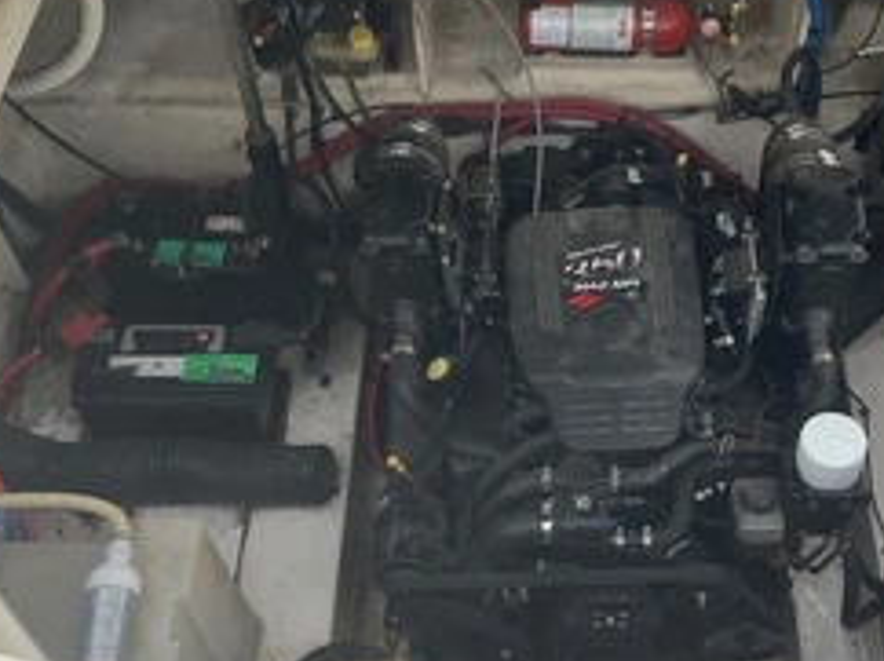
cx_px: 559
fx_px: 1225
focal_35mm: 48
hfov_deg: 39.4
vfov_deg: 30.2
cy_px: 376
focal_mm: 3
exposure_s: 1/1490
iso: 25
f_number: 1.8
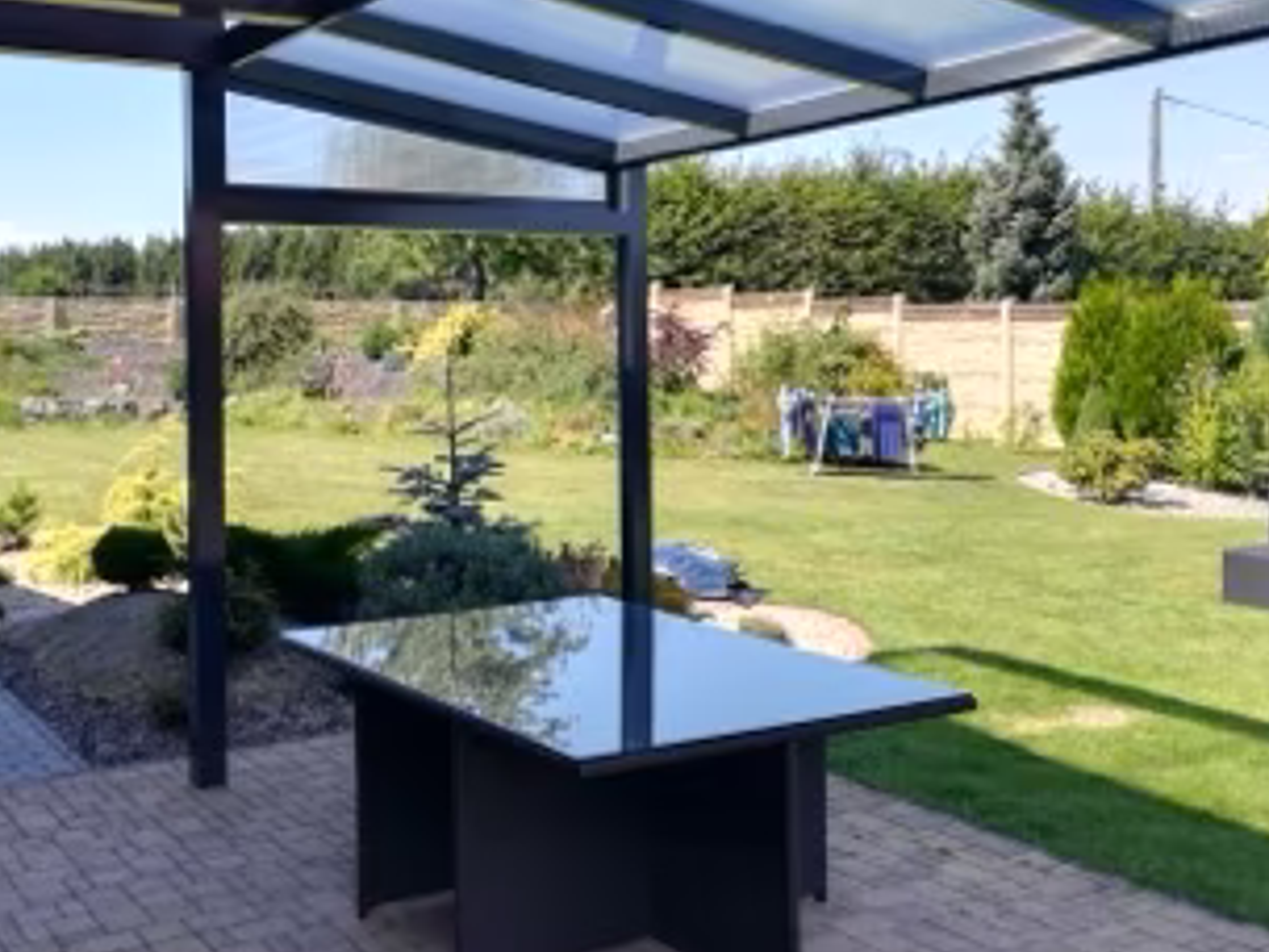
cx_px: 580
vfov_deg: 34.9
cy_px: 338
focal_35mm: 41
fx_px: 1503
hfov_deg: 45.7
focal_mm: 3.83
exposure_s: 1/561
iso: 50
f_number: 2.2
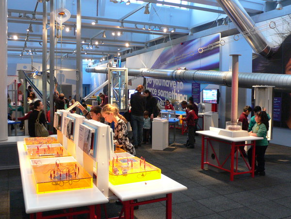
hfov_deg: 54.0
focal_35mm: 34
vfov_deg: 41.8
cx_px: 146
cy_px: 110
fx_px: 286
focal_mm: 6.3
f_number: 2.8
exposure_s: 1/13
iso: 200
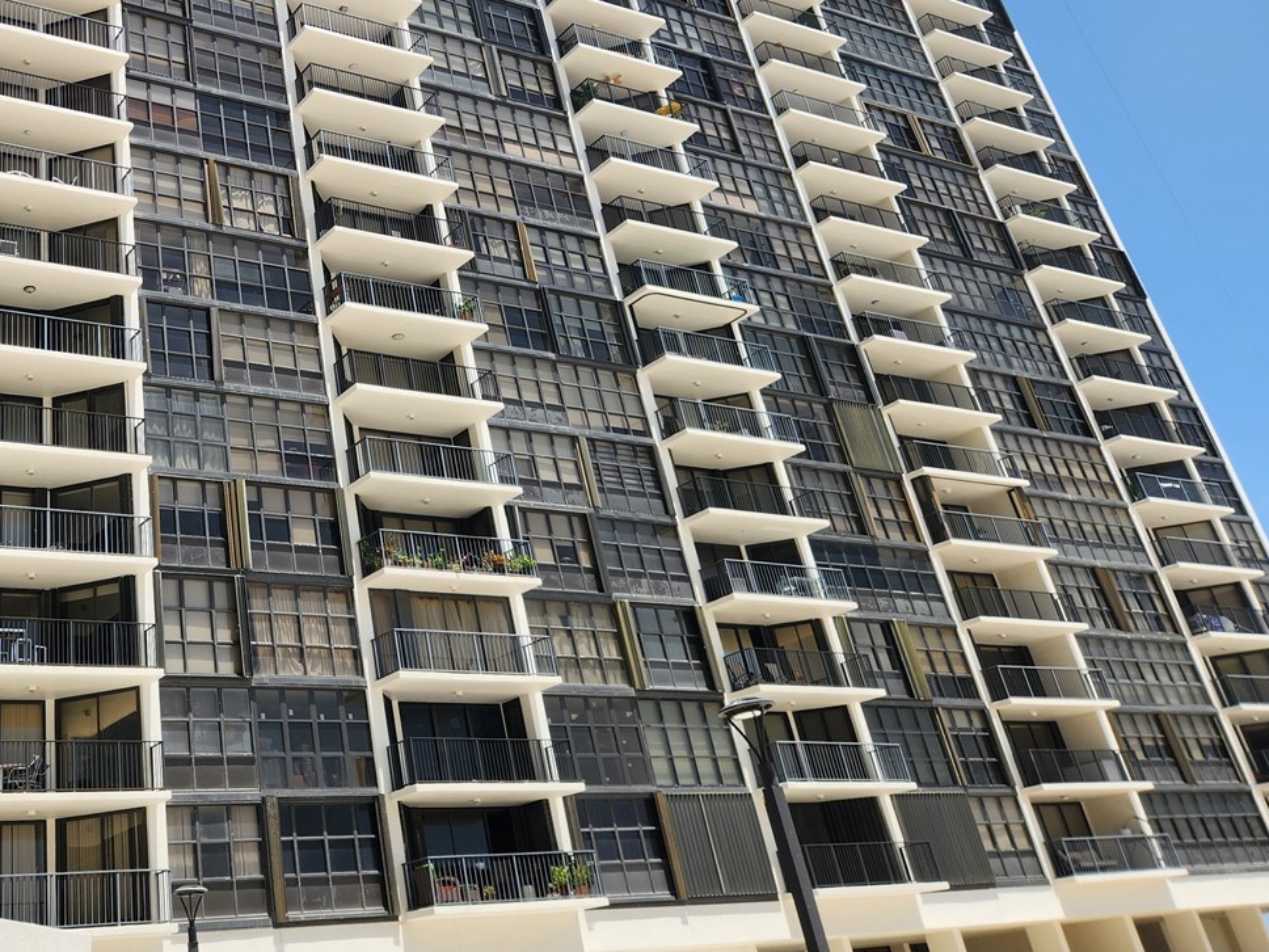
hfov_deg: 46.3
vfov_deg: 36.3
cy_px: 180
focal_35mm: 38
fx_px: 1393
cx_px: 246
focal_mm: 5.4
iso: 20
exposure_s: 1/1376
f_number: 1.8
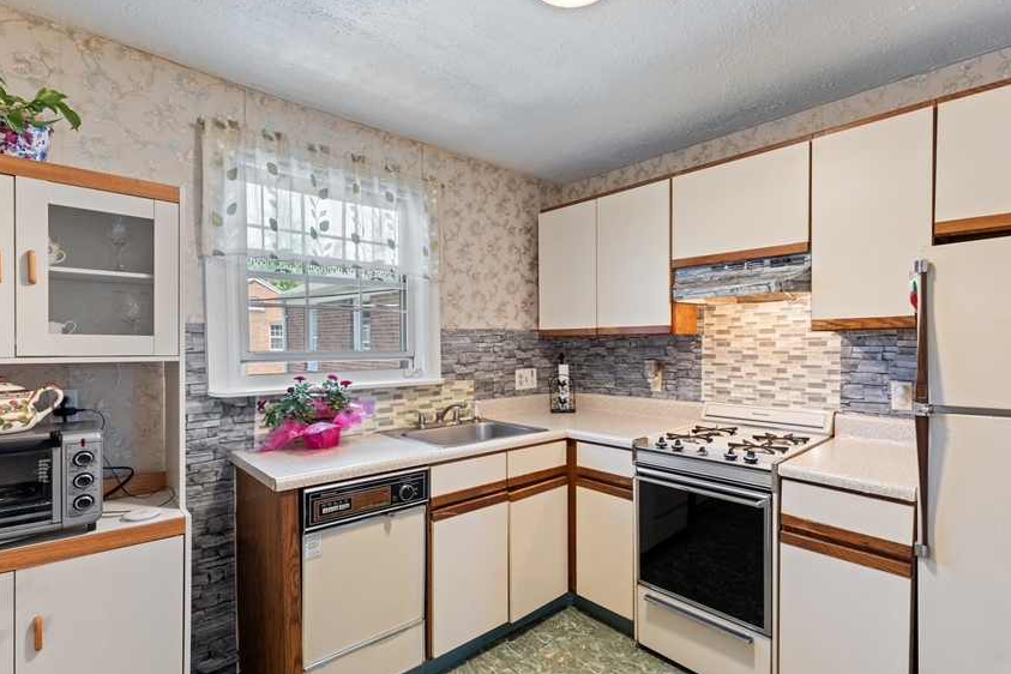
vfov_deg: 70.4
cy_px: 339
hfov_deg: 93.0
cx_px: 553
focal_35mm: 17
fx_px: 477
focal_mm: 14
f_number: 5
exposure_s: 1/30
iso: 320
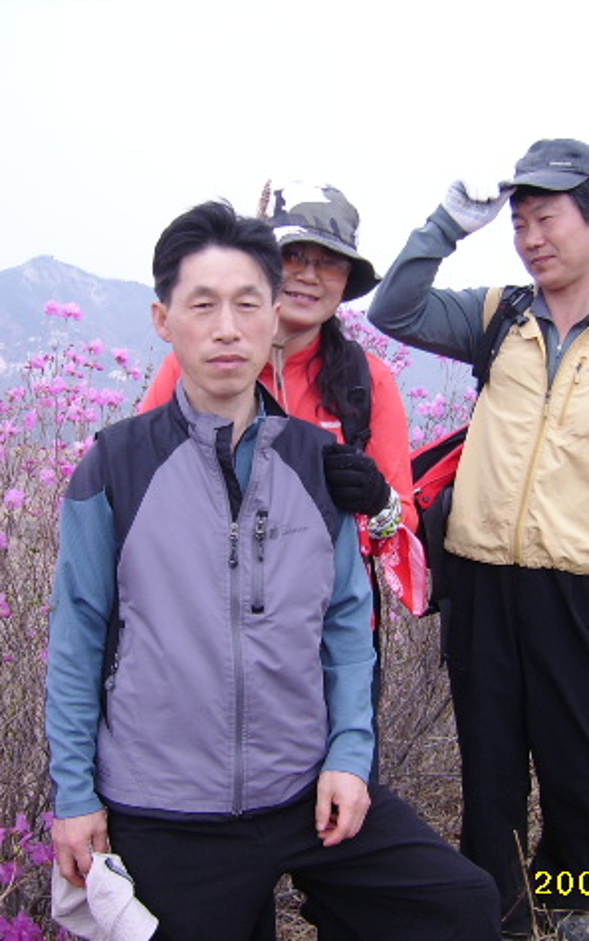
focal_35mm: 50
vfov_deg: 40.3
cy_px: 470
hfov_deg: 25.8
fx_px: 1284
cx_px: 303
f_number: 2.8
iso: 50
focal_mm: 5.95
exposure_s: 1/420
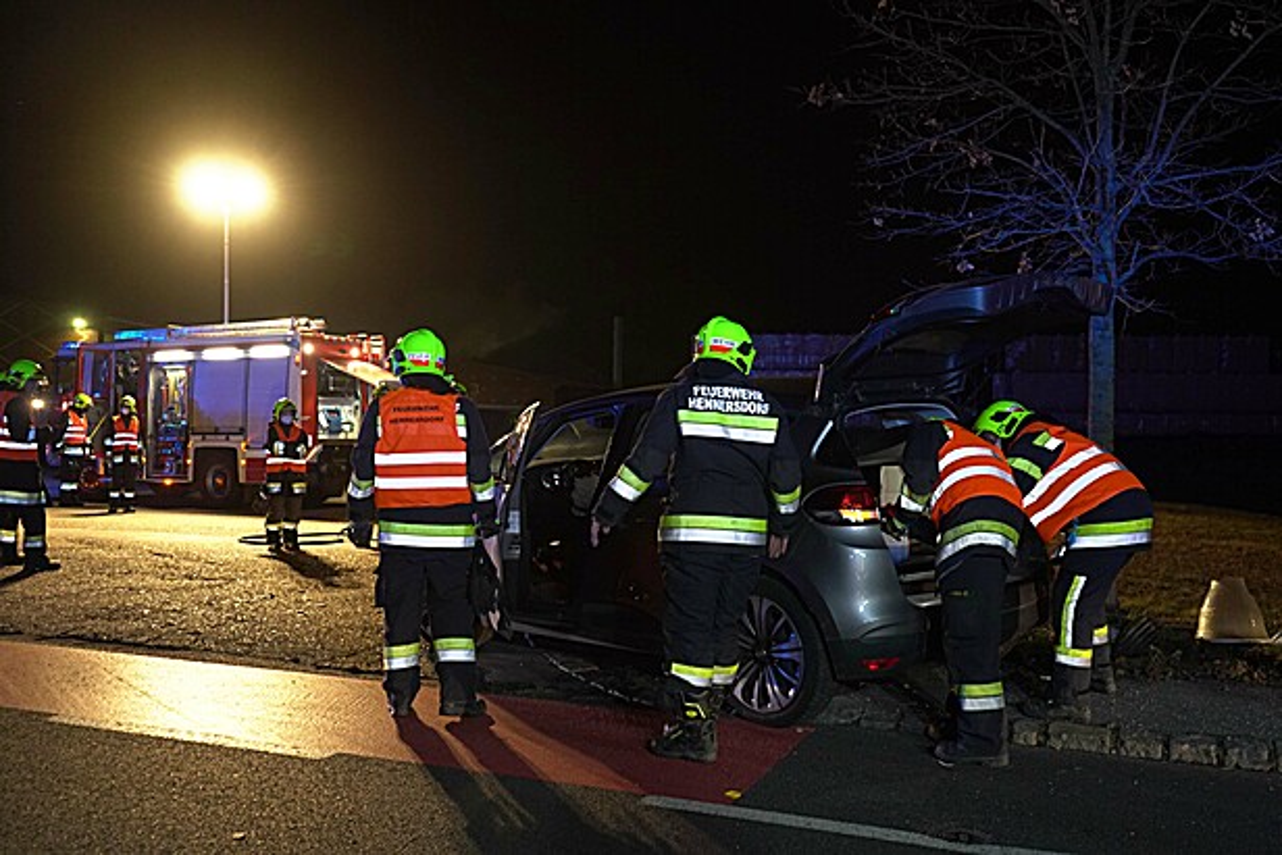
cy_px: 428
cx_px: 641
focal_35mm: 34
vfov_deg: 38.9
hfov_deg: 55.8
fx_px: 1211
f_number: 4
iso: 4000
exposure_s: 1/100
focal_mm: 34
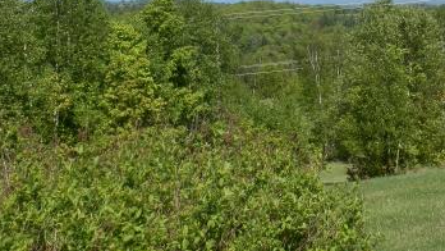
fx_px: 708
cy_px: -4
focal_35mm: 60
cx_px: 285
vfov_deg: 19.5
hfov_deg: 34.7
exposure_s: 1/1000
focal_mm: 5.96
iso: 64
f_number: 3.2
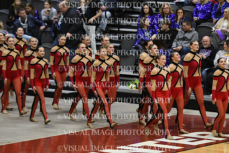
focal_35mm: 232
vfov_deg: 5.9
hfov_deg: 8.9
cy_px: 76
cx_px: 114
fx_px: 1476
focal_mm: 155
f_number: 2.8
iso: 3200
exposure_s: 1/400
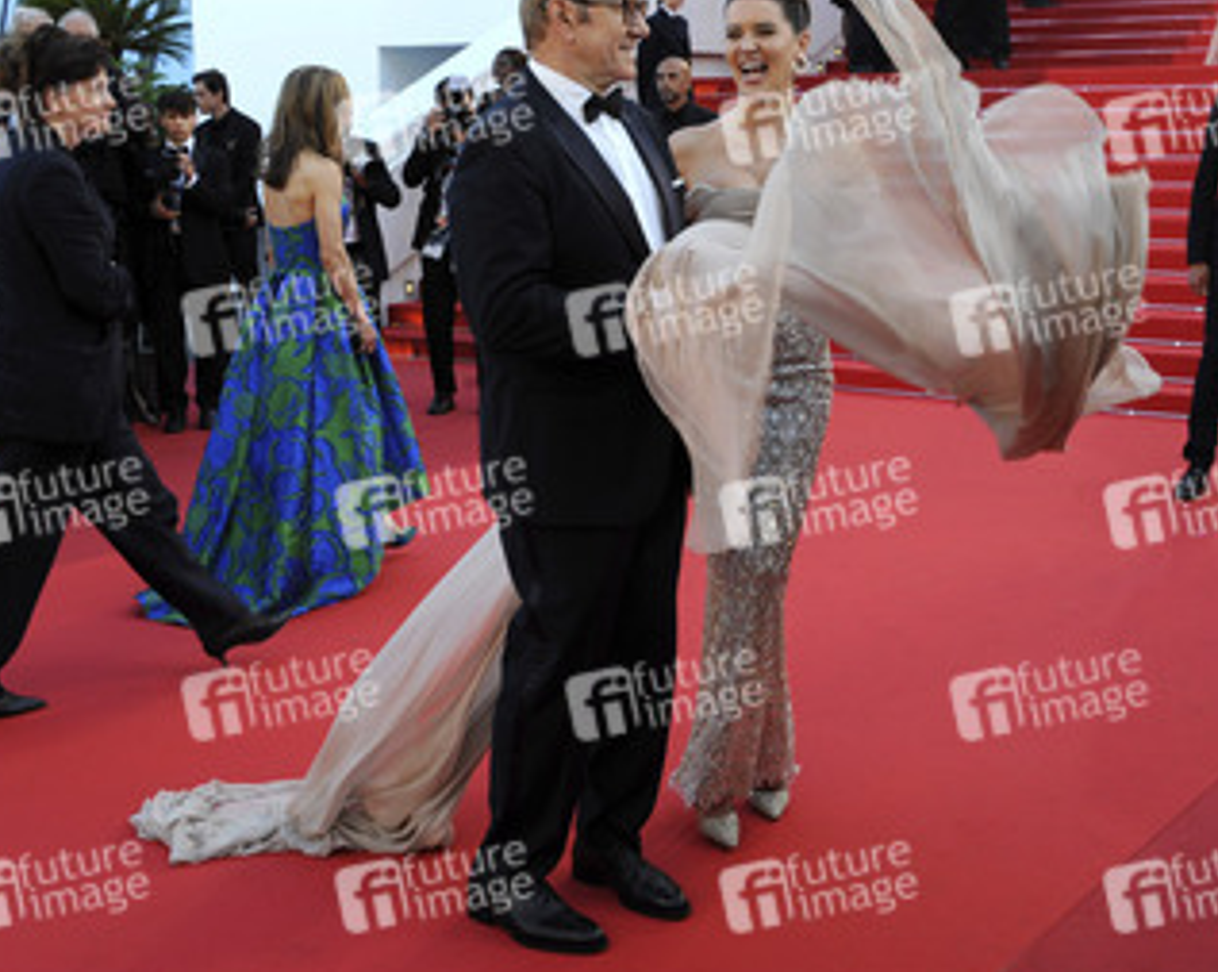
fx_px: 1729
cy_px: 407
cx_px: 715
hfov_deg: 38.7
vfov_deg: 31.4
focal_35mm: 48
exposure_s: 1/250
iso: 640
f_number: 7.1
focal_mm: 36
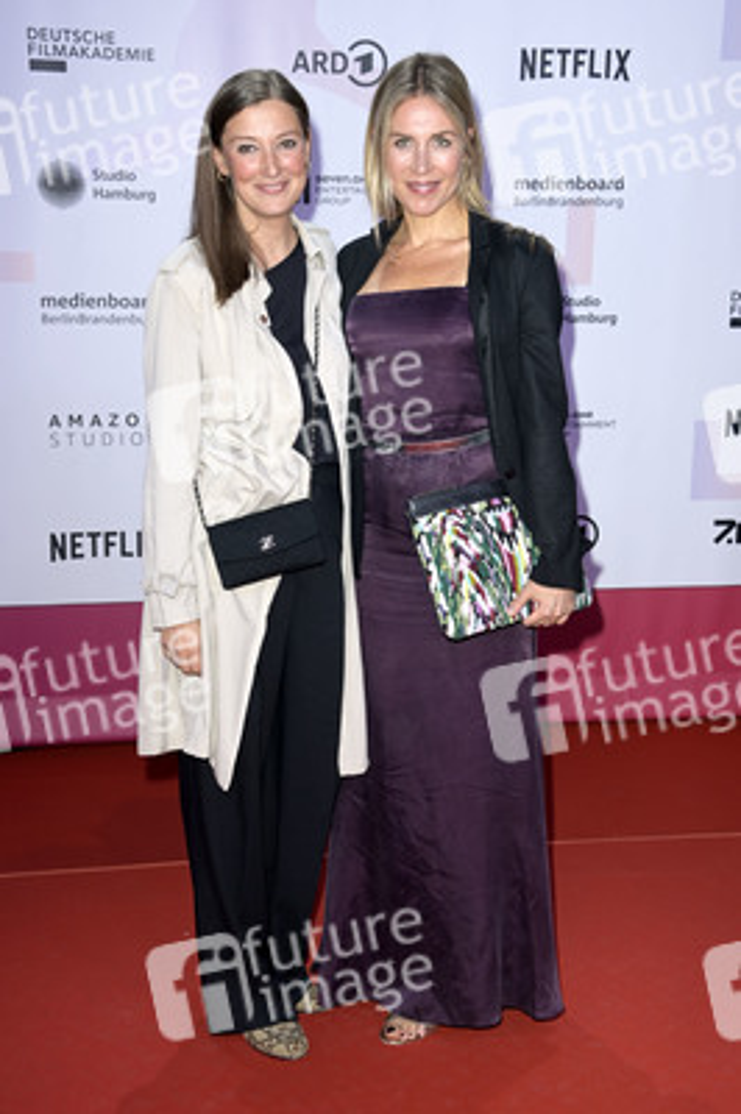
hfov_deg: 26.9
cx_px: 370
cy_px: 557
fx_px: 1546
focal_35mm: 50
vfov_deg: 39.6
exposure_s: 1/250
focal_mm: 50
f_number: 5.6
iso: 400
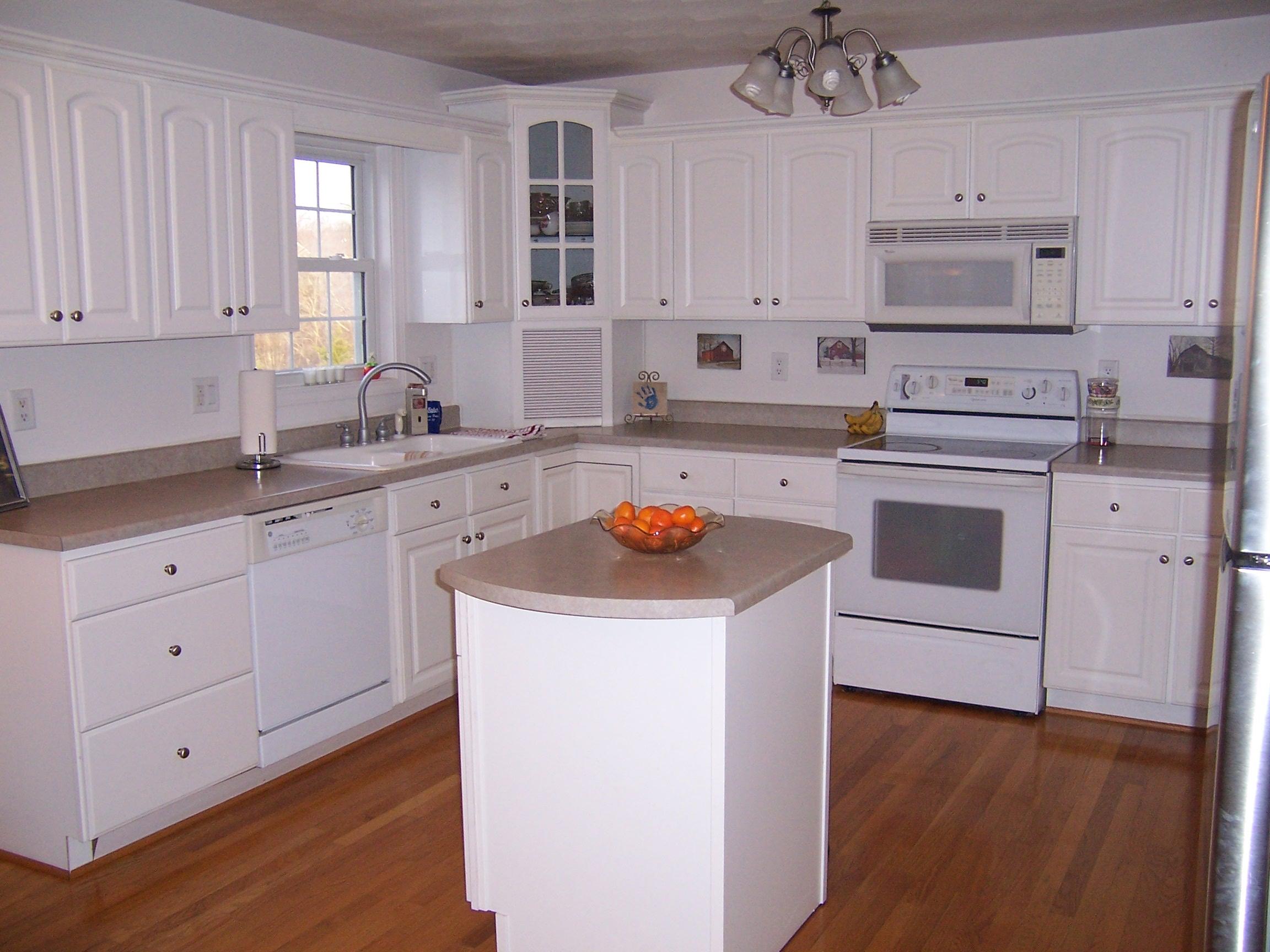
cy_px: 476
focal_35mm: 33
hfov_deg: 55.4
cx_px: 635
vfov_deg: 42.9
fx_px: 1211
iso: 140
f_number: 2.8
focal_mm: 5.5
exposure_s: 1/60
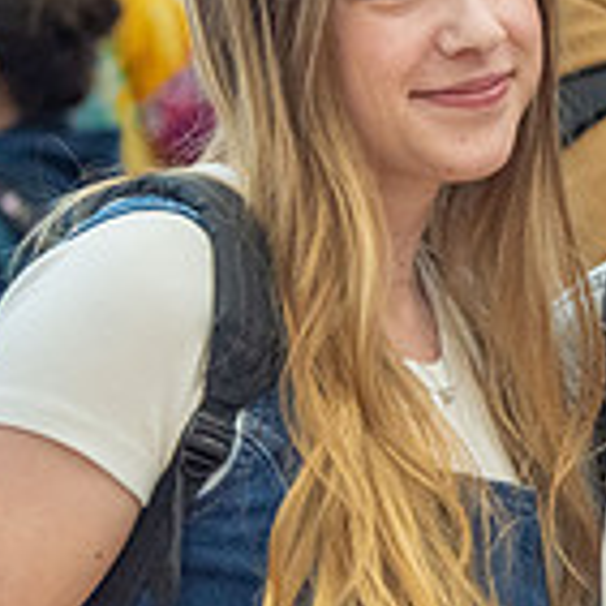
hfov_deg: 7.6
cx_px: 946
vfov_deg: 7.7
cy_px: 307
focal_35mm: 227
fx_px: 4496
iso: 1000
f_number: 4
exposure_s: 1/200
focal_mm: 65
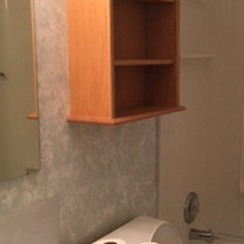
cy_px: 165
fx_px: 558
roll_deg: +0.1
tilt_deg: -10.4
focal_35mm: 70
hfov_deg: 24.1
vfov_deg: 24.5
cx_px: 209
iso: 100
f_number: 2.2
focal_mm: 4.15
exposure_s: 1/30
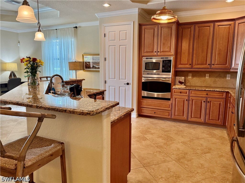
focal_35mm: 24
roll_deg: -3.0
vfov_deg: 56.8
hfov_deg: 71.6
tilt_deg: -7.7
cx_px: 122
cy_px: 92
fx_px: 170
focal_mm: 6.76
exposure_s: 1/120
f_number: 1.78
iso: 250
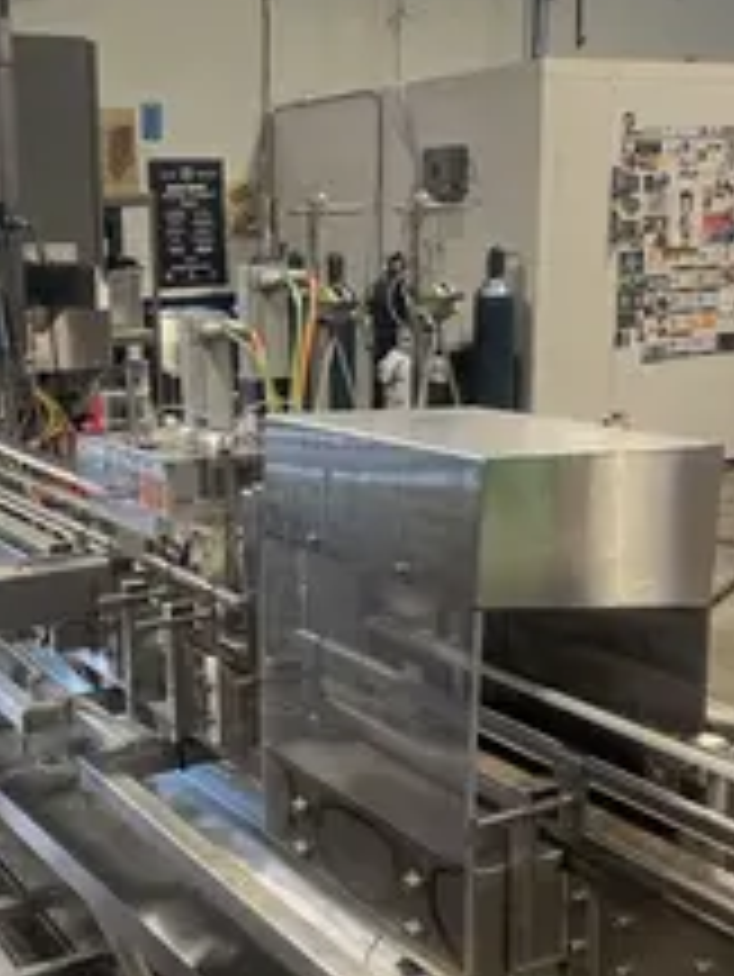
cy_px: 504
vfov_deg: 39.6
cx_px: 239
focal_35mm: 48
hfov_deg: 30.1
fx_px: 1356
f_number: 1.6
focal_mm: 5.1
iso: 125
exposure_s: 1/83
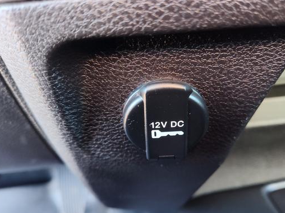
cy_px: 123
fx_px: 239
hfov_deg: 61.4
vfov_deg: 48.1
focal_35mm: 29
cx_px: 164
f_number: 1.88
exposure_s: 1/40
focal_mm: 5.56
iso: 919
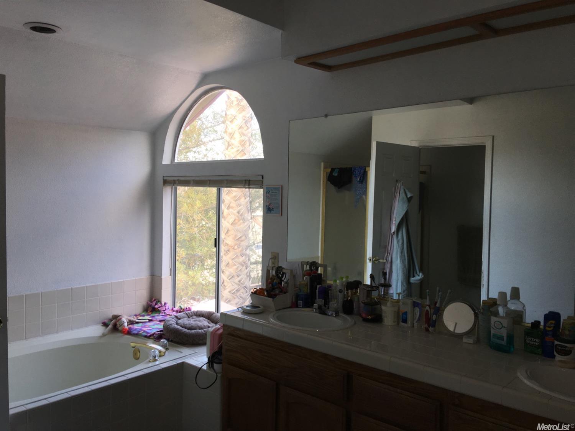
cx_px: 288
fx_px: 482
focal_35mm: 29
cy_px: 216
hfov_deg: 61.7
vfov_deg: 48.2
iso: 25
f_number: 2.2
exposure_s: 1/54
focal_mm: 4.15
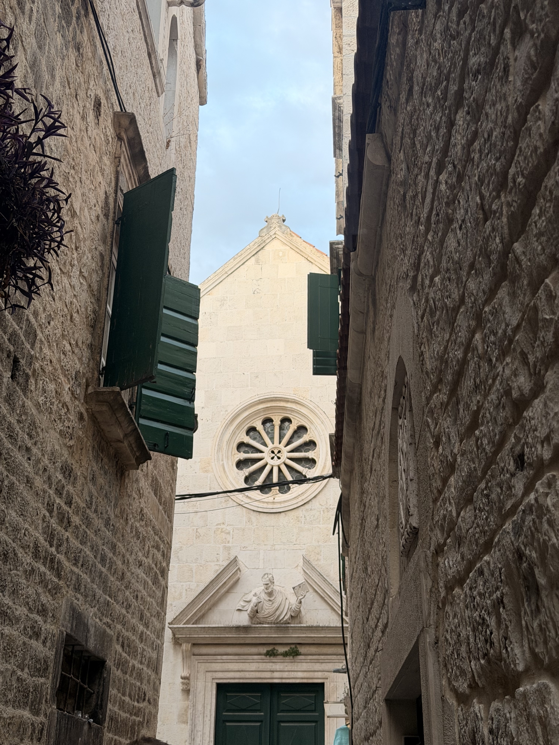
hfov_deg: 30.3
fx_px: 1033
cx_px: 280
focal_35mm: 48
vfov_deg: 39.7
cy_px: 372
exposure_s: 1/100
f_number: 1.78
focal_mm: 6.76
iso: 125
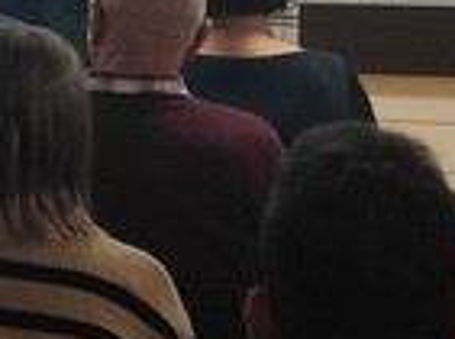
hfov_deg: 10.5
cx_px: -236
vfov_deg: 8.0
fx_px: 2386
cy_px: -119
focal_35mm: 182
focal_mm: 4.7
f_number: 1.79
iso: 260
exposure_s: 1/50
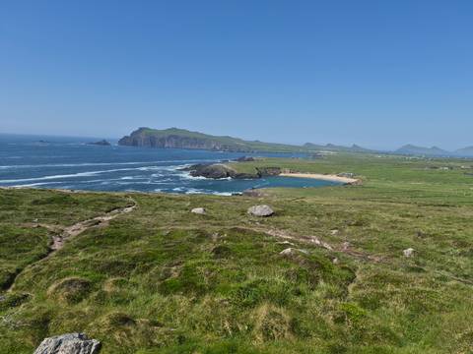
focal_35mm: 23
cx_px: 236
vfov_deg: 58.9
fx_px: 314
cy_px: 177
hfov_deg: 73.9
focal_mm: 5.4
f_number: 1.8
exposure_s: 1/7184
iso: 80
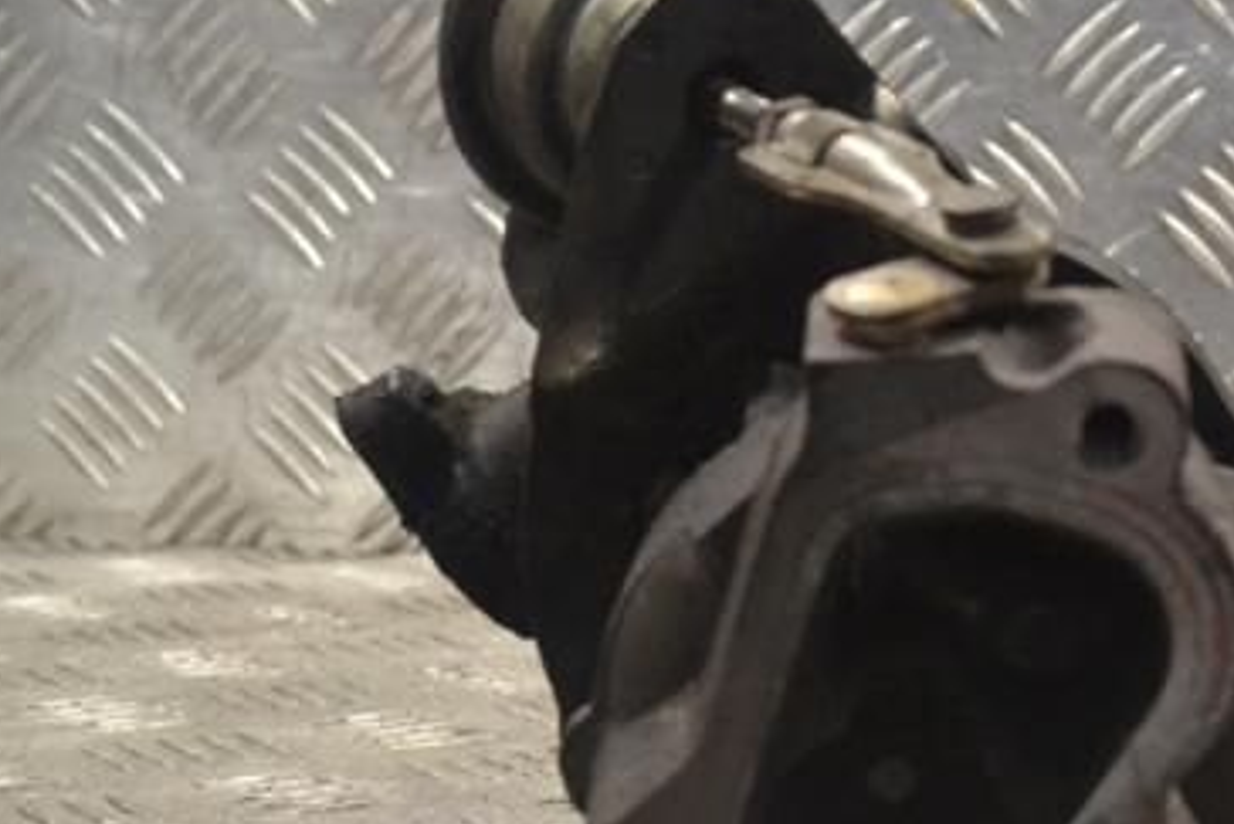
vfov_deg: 15.4
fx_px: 3052
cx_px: 854
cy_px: 478
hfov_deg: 22.7
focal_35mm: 89
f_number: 8
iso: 3200
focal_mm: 36
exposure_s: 1/250
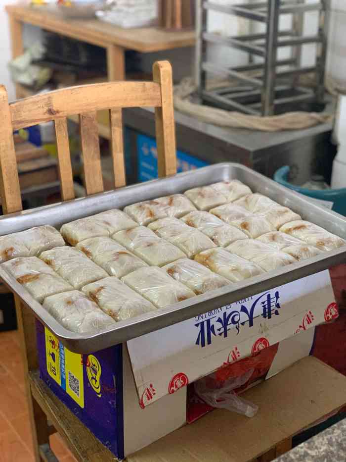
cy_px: 231
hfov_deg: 28.0
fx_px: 693
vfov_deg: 36.8
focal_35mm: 52
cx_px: 173
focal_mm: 6
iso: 400
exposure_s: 1/59
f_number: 2.4
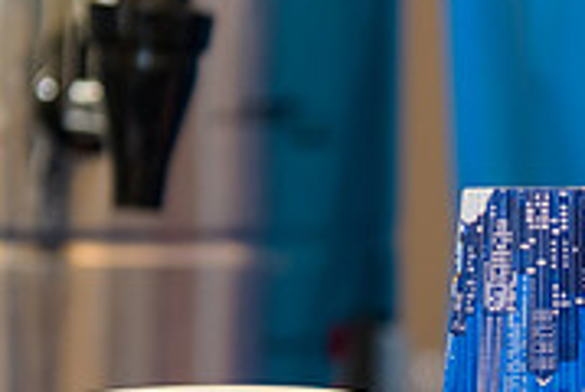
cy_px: 374
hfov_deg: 11.2
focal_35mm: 178
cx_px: 817
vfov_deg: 7.7
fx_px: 2897
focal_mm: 55
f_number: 3.2
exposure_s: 1/125
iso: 800
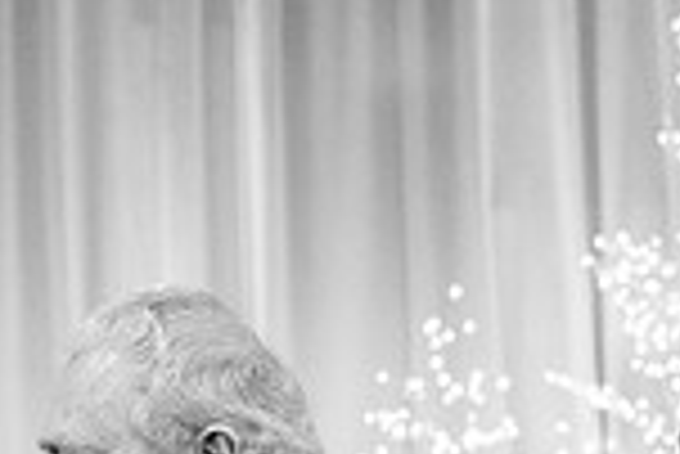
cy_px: 805
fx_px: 4065
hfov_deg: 9.5
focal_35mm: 215
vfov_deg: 6.3
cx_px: 144
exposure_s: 1/100
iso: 4000
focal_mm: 53
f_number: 4
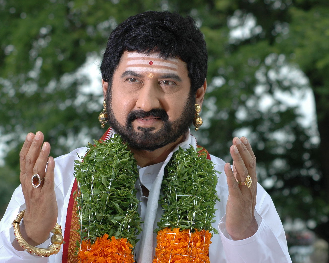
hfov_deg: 11.9
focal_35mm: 163
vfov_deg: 9.5
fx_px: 1583
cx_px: 154
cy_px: 132
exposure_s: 1/400
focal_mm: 95
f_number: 8
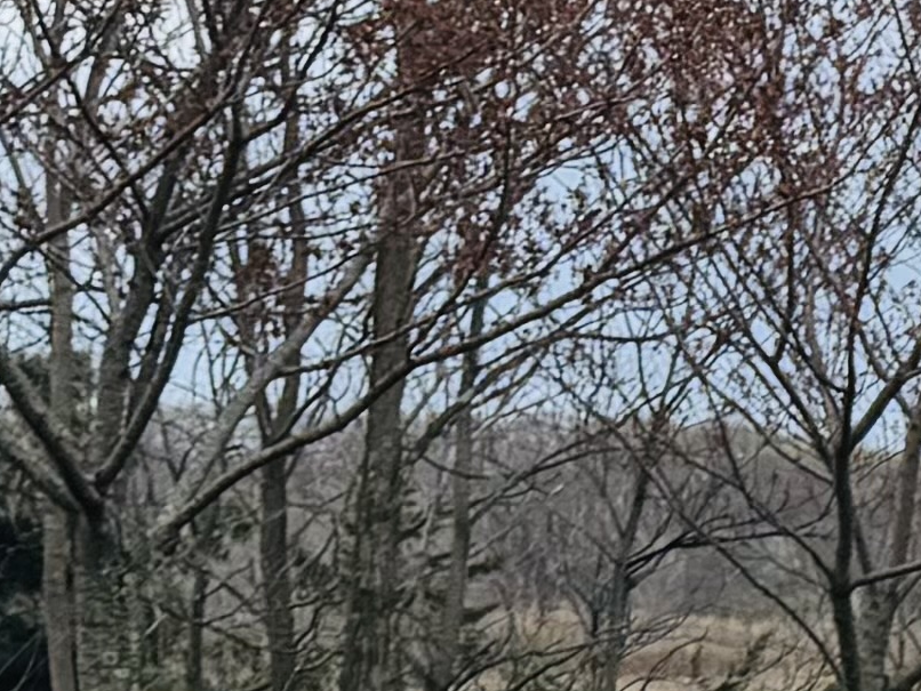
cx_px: 2288
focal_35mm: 170
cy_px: 1564
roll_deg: -1.7
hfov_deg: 10.0
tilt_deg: -13.3
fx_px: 4524
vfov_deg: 8.2
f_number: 1.78
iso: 80
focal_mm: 6.76
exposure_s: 1/4310
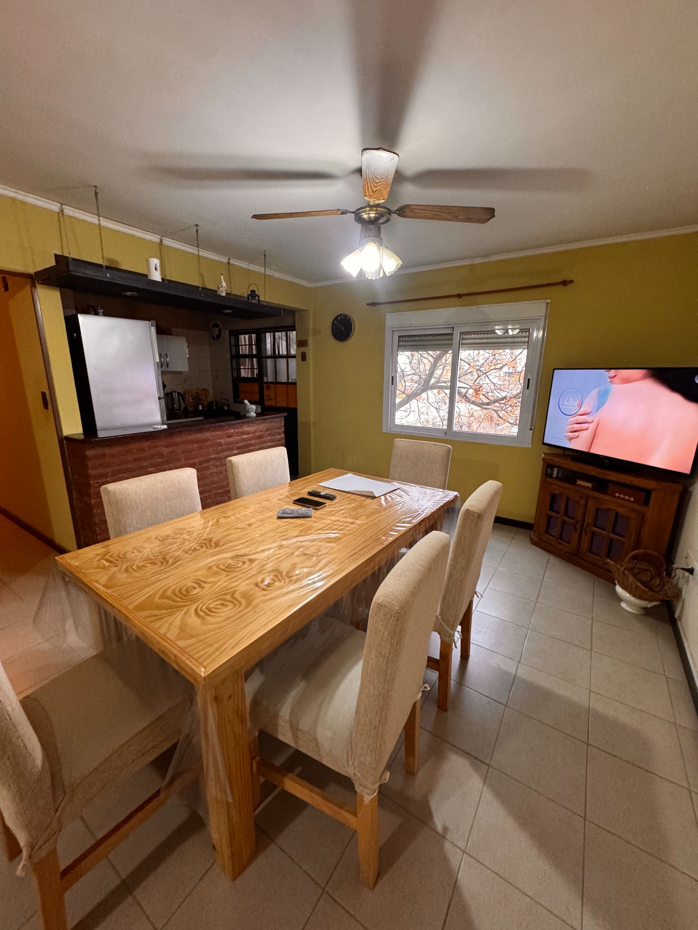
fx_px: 376
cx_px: 349
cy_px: 465
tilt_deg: -14.1
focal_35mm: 14
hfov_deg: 85.7
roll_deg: -0.6
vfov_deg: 102.1
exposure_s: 1/50
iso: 500
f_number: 2.2
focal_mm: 2.22
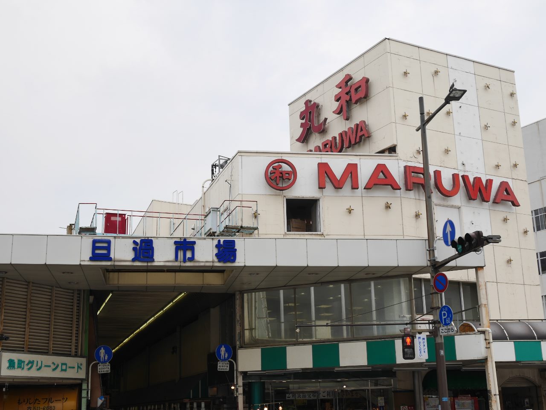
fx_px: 757
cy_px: 205
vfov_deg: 30.3
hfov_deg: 39.6
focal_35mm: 48
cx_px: 273
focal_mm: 24
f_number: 8
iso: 200
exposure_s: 1/320
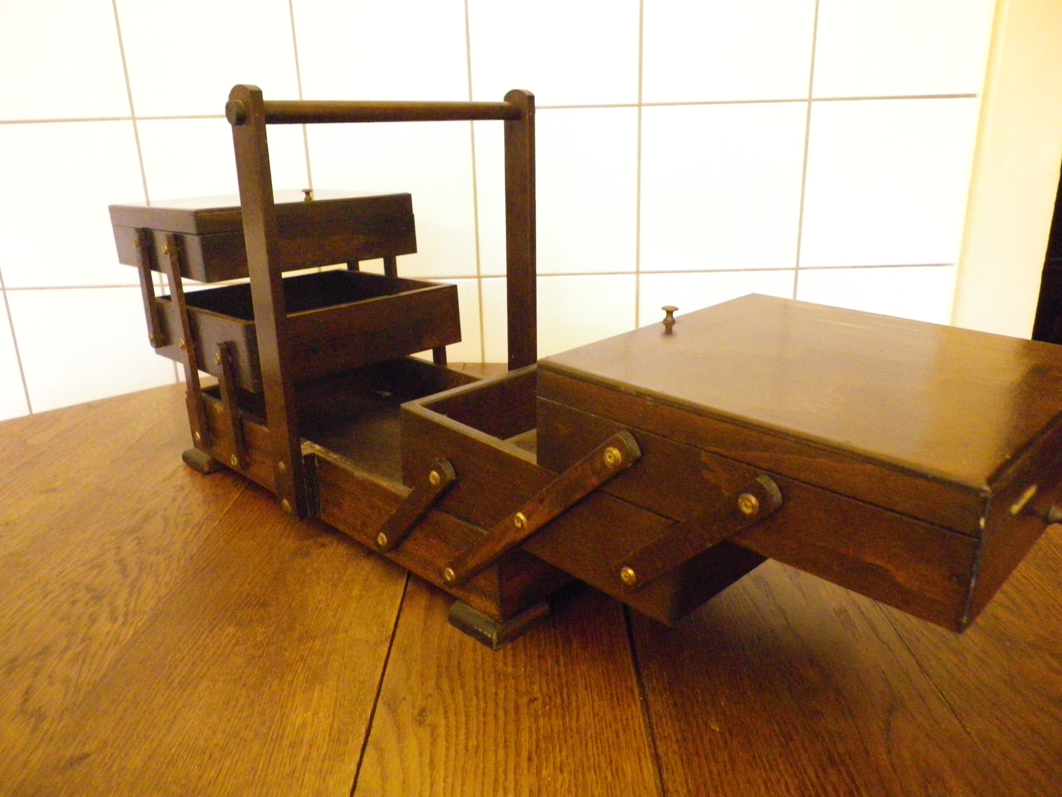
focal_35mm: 28
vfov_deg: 49.7
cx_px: 531
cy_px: 398
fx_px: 859
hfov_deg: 63.4
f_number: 2.6
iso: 800
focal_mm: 4.9
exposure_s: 1/20
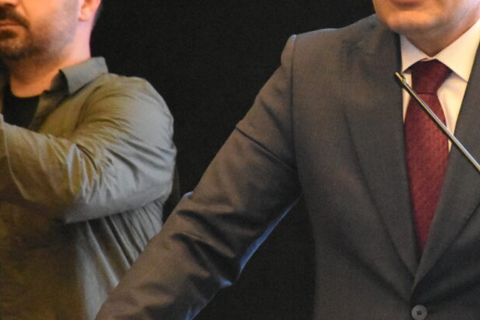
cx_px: 399
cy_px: 80
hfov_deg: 4.7
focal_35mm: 438
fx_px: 5838
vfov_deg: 3.1
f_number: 5.6
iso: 16000
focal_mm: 140
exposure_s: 1/250
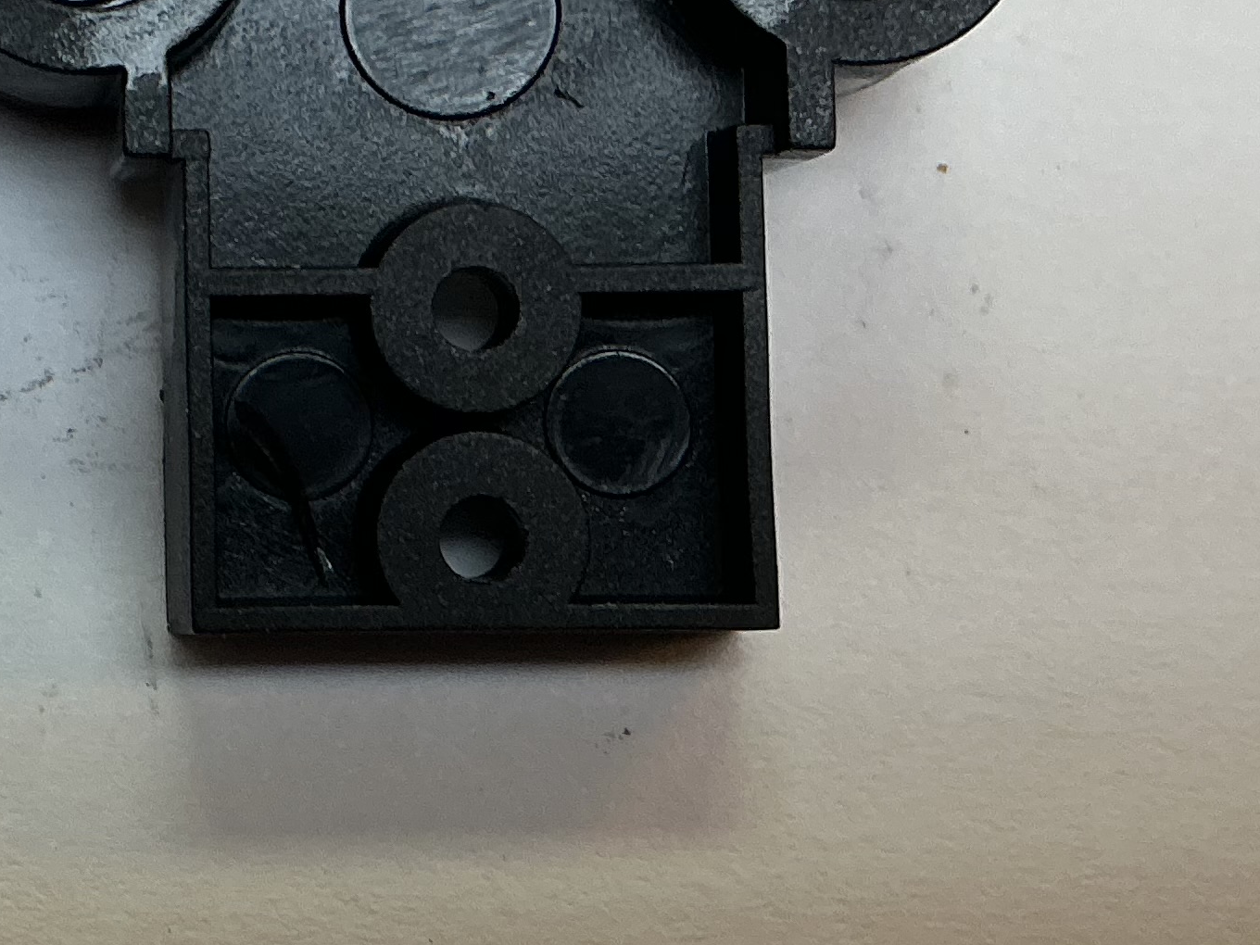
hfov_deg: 21.7
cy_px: 183
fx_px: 3130
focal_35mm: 86
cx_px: -71
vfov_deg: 17.0
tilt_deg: -72.4
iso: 32
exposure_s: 1/100
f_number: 1.8
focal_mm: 3
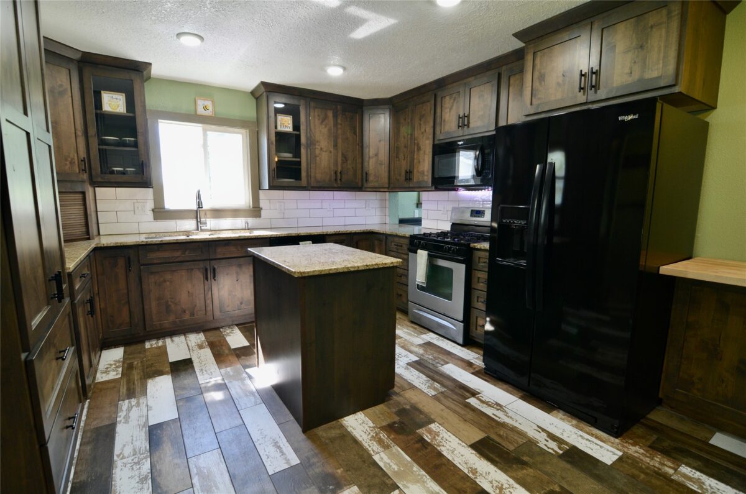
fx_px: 341
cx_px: 373
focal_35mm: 16
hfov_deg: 95.1
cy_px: 247
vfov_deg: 71.8
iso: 450
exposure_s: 1/60
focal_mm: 11
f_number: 4
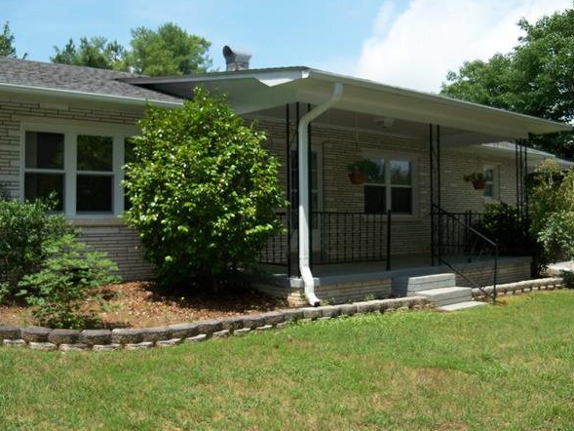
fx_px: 630
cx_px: 275
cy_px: 212
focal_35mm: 38
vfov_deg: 37.7
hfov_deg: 49.0
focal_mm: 6.2
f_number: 3.5
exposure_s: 1/500
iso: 64
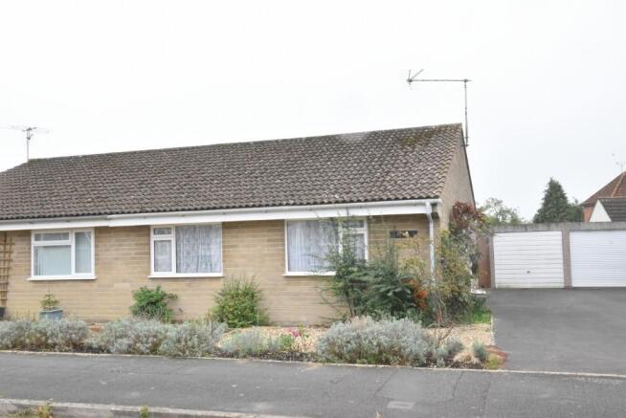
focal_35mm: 36
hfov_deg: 53.1
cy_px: 209
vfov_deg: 36.9
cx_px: 313
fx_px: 626
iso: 1400
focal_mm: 24
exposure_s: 1/40
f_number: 22
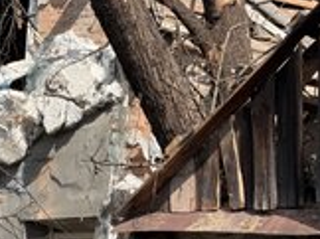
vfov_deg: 6.0
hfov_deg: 8.0
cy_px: 32
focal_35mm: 247
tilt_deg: +7.0
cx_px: -2
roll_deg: -0.8
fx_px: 2280
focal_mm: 16.89
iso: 32
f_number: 2.8
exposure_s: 1/638
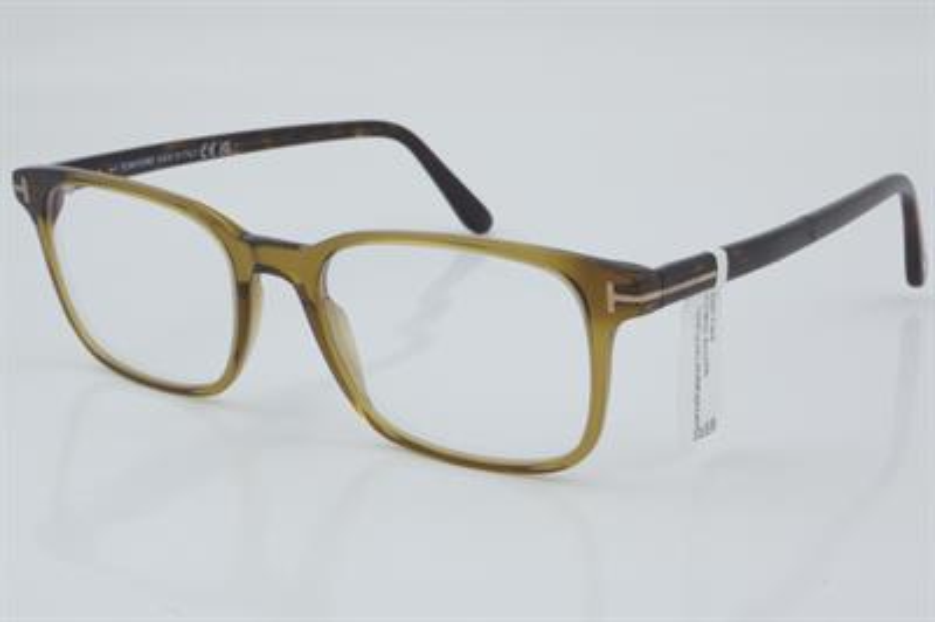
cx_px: 468
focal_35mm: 75
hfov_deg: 27.0
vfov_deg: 18.2
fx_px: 1946
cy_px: 311
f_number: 32
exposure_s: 1/3
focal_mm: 50
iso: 100
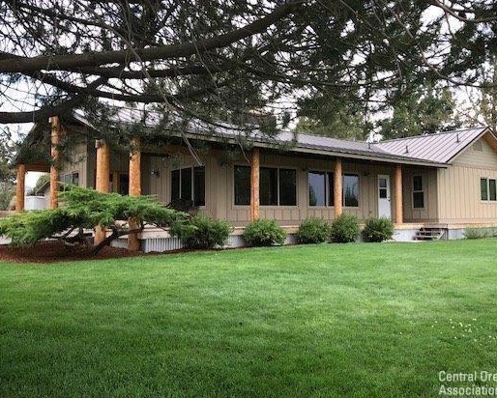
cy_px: 185
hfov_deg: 52.7
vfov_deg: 43.4
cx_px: 276
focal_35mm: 34
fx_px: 500
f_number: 1.8
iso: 20
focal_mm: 3.99
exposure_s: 1/120
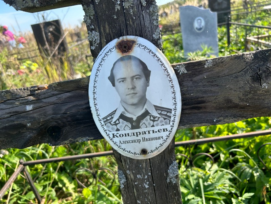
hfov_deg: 67.3
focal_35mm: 26
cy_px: 102
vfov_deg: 53.1
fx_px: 204
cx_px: 136
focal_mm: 5.7
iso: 50
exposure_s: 1/1147
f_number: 1.5
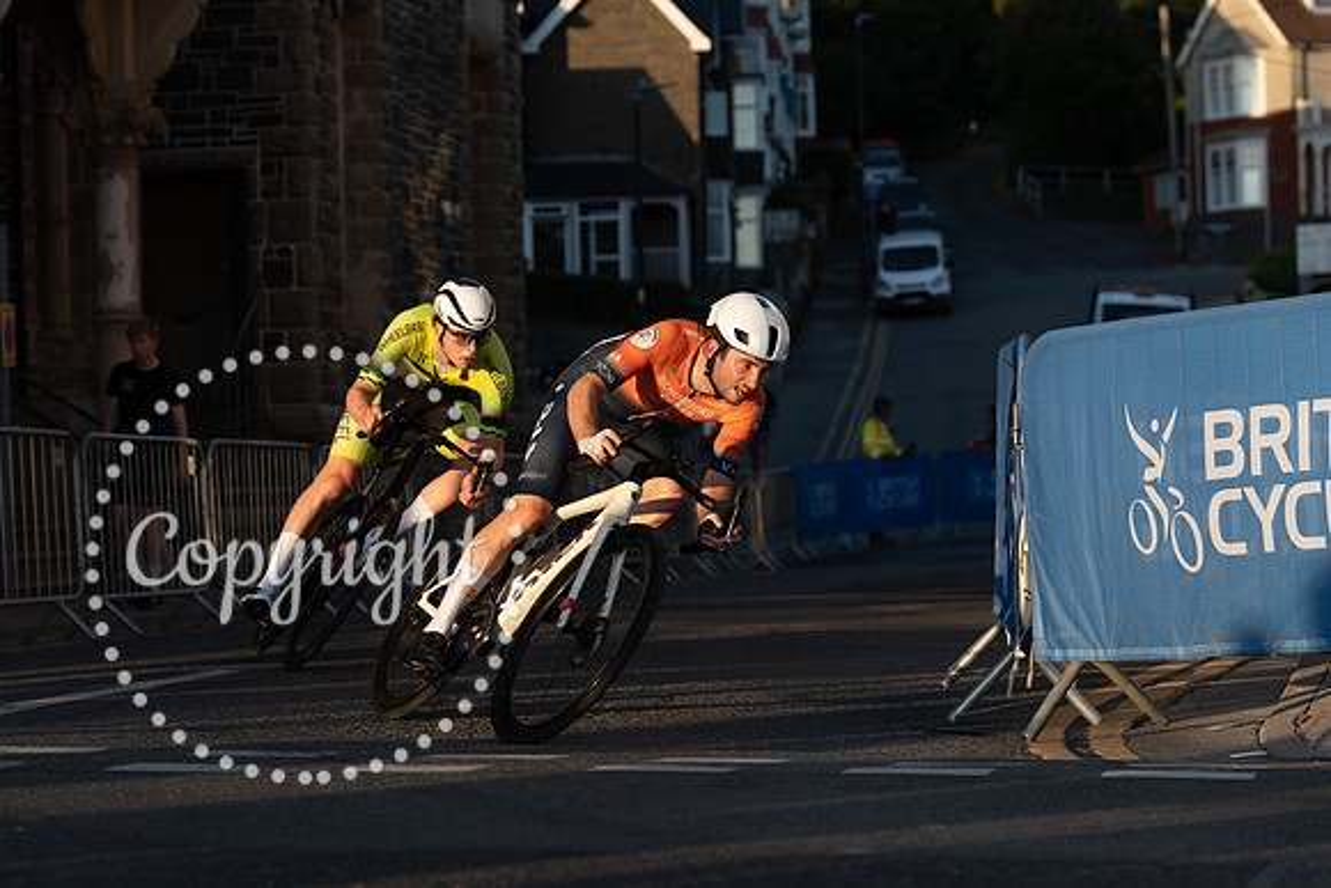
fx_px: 3725
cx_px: 596
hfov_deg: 20.3
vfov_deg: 13.6
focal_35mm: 101
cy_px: 457
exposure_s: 1/1000
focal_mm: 89
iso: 200
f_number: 4
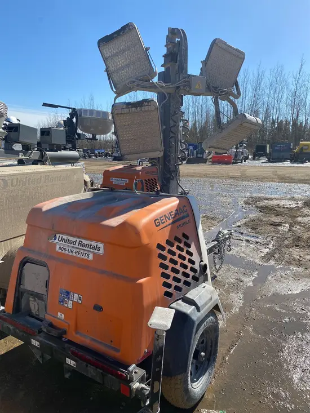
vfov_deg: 67.3
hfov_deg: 53.1
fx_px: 310
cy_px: 206
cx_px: 155
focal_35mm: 26
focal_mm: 4.25
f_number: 1.8
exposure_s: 1/2358
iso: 32
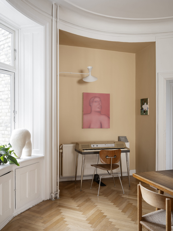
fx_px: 213
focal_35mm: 32
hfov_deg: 44.2
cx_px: 86
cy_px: 116
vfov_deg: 56.8
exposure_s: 1/2
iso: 400
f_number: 11
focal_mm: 40.3
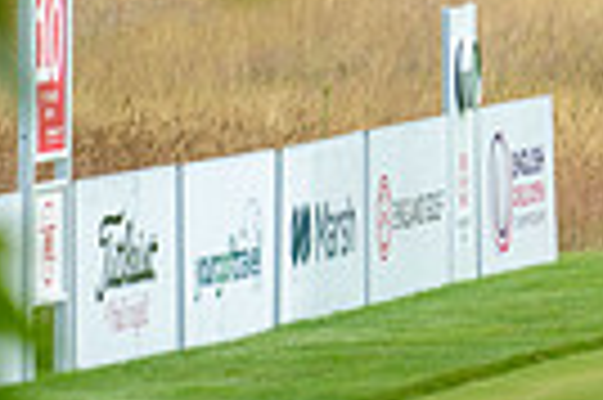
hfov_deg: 1.6
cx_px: 1134
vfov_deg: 1.1
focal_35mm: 1302
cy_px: -317
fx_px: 21782
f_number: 5
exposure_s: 1/1250
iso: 500
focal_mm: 300
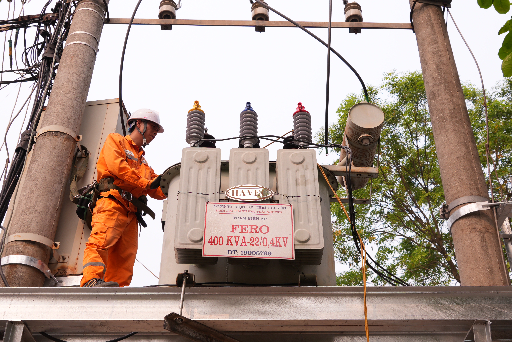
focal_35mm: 42
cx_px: 256
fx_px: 597
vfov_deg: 31.9
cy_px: 171
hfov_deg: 46.4
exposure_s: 1/250
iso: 160
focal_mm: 28
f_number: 6.3
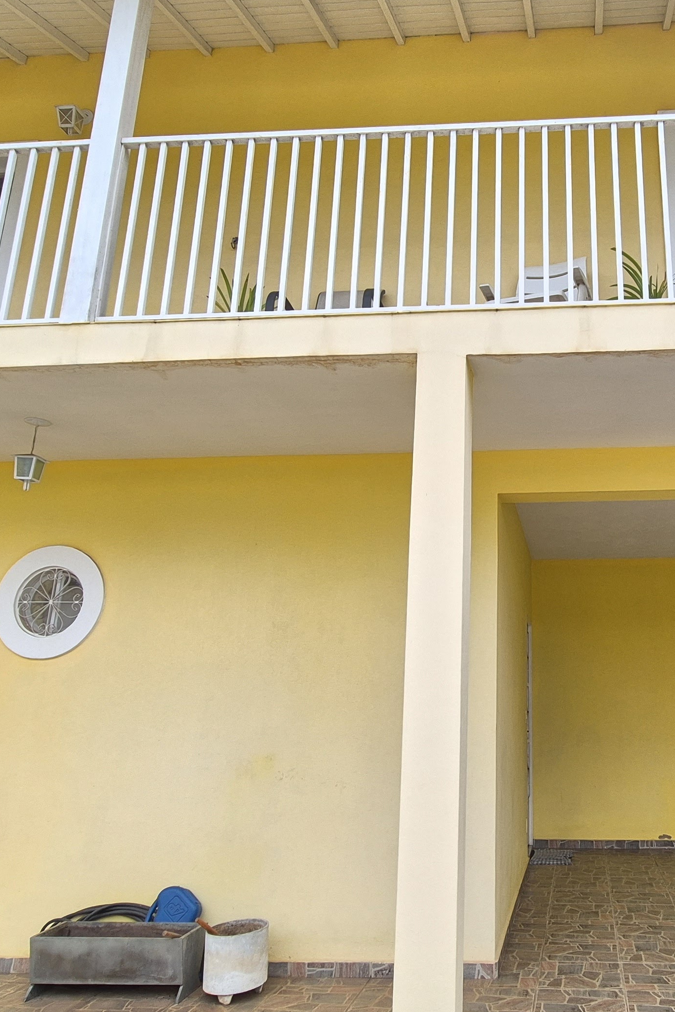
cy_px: 467
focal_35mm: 26
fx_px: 731
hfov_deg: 47.1
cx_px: 531
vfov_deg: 69.3
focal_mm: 2.2
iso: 80
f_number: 2.2
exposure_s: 1/718
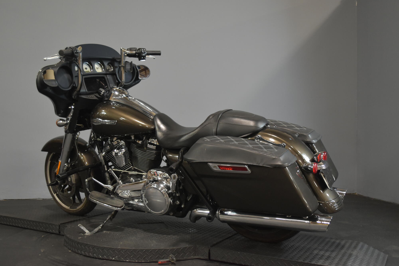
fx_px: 399
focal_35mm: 36
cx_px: 200
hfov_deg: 53.1
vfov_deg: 36.9
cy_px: 133
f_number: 4
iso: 1250
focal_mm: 24
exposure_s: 1/30
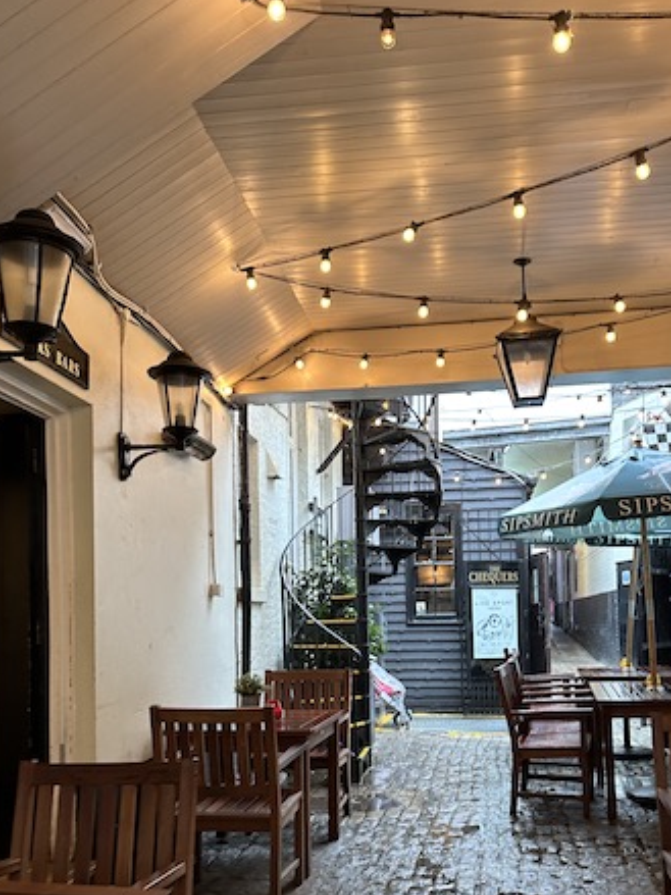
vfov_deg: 51.7
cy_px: 593
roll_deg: +1.4
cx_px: 363
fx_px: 905
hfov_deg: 40.6
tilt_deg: +4.7
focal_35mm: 35
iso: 160
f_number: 1.78
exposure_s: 1/50
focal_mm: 6.86
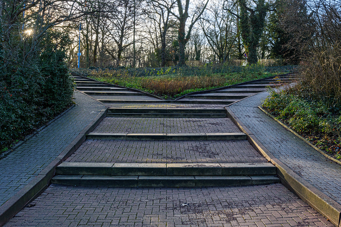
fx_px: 341
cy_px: 114
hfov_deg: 53.1
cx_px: 170
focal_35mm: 36
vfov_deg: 36.9
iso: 200
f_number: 8
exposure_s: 1/250
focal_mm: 24
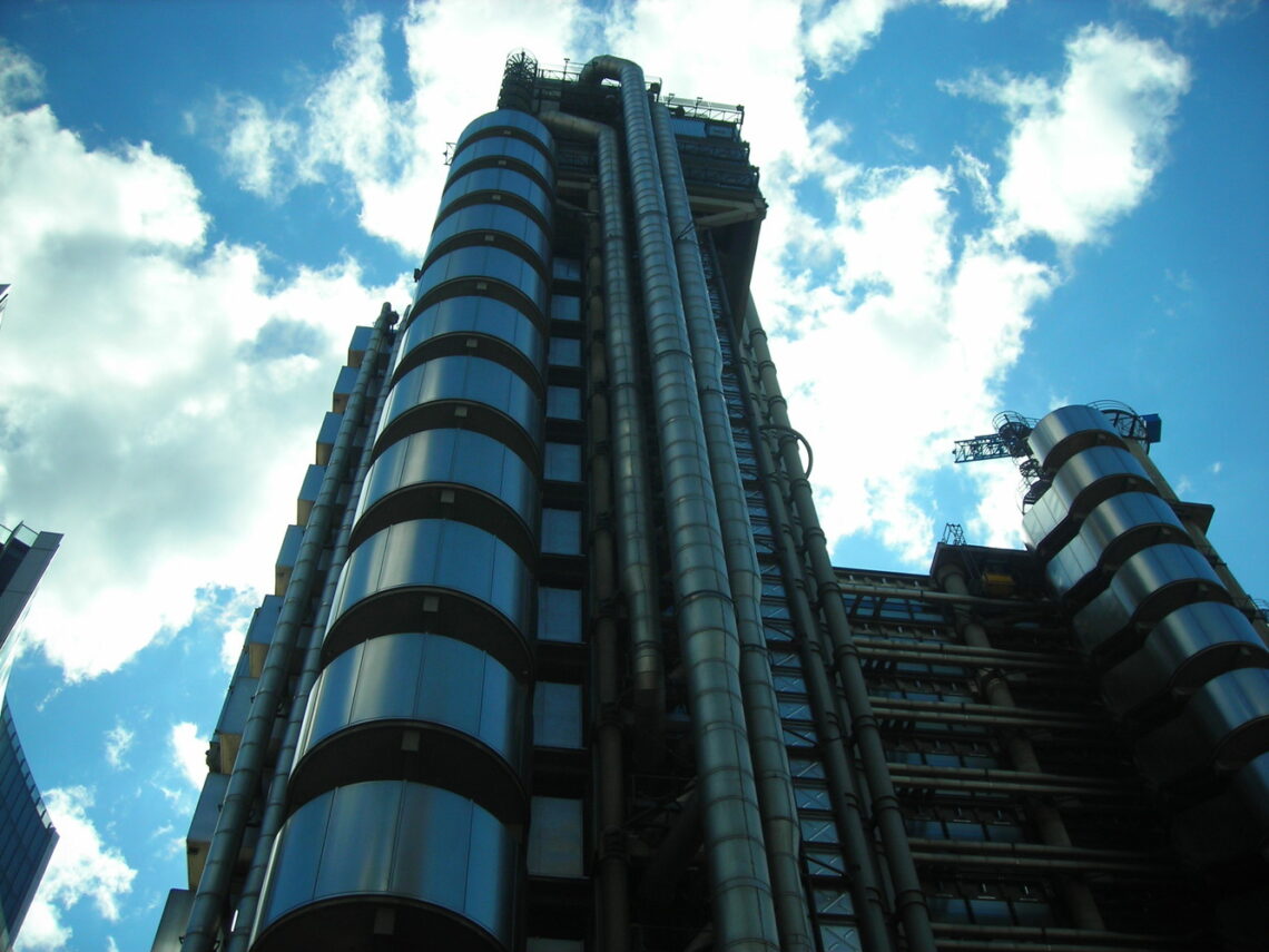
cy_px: 476
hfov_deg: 49.0
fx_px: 1393
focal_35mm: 38
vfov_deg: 37.7
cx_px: 634
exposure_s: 1/248
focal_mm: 6.3
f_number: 6.4
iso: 50
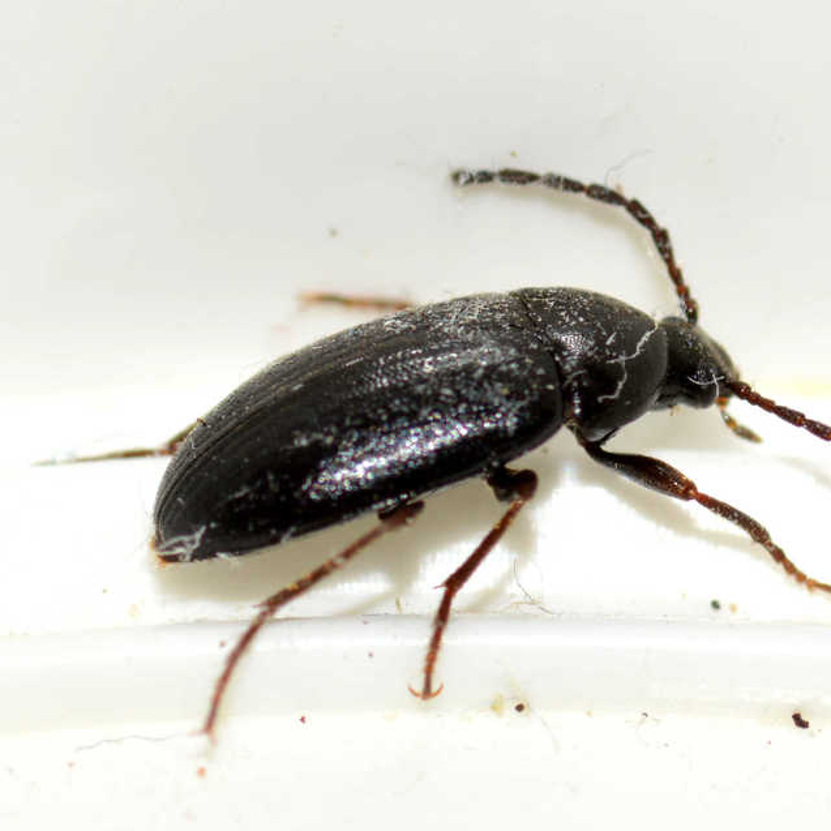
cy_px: 416
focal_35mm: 192
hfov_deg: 9.1
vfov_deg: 9.1
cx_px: 489
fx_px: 5215
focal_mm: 100
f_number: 18
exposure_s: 1/200
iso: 100
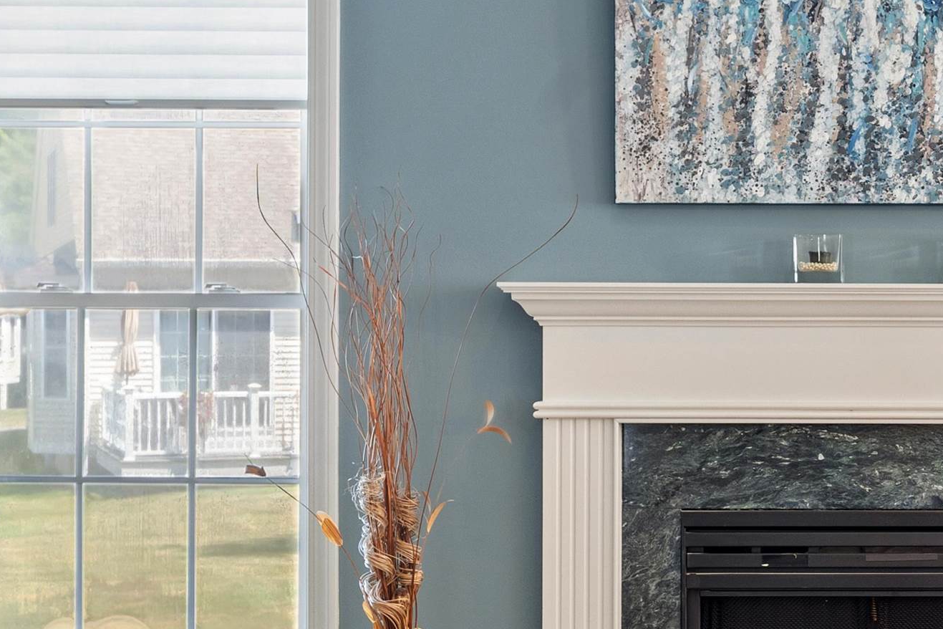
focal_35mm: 77
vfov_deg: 17.7
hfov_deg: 25.3
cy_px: 297
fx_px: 2017
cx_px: 901
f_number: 8
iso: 320
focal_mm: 22
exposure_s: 1
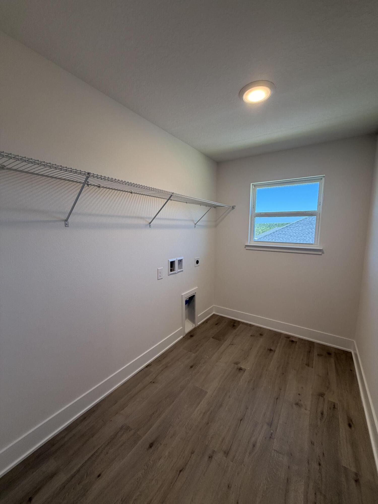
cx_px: 189
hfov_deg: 85.7
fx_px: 204
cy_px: 252
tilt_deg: -7.1
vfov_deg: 102.1
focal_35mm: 14
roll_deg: -0.4
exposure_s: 1/120
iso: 100
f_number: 2.2
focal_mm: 2.22
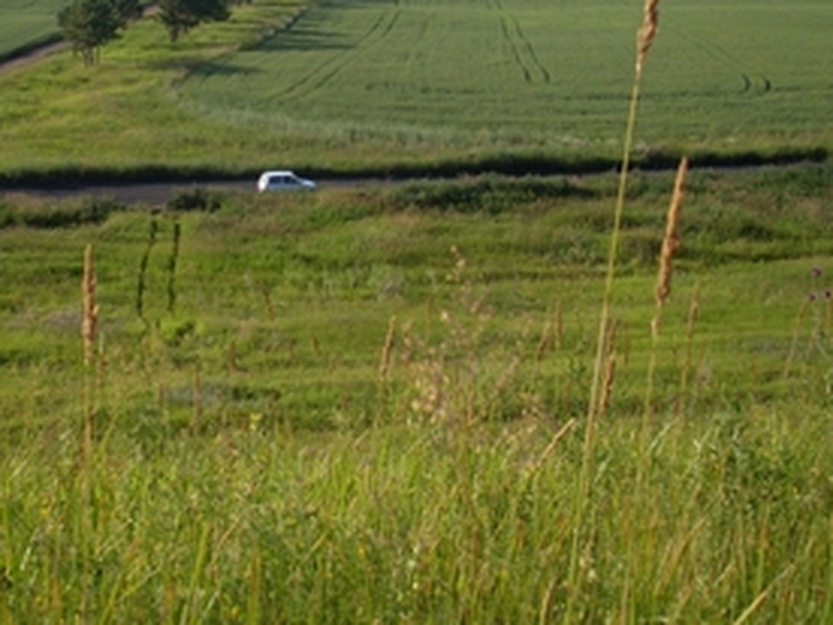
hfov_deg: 31.1
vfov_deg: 23.5
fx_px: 1492
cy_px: 181
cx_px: 314
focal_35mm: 62
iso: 80
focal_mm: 6.3
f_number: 7.7
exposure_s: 1/180
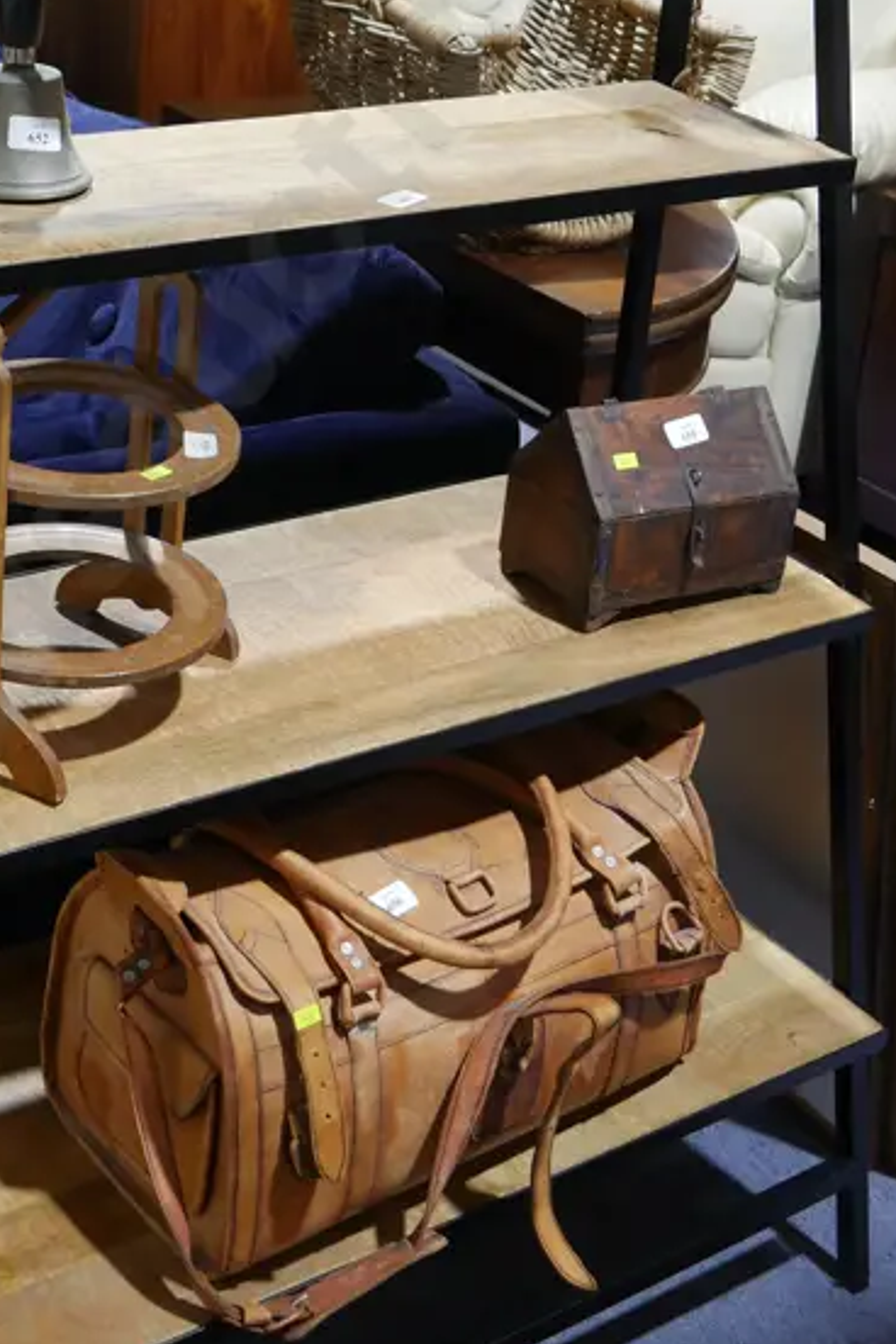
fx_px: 2016
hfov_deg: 24.8
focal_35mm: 54
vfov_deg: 36.0
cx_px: 242
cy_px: 326
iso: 500
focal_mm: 14
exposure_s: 1/60
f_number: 4
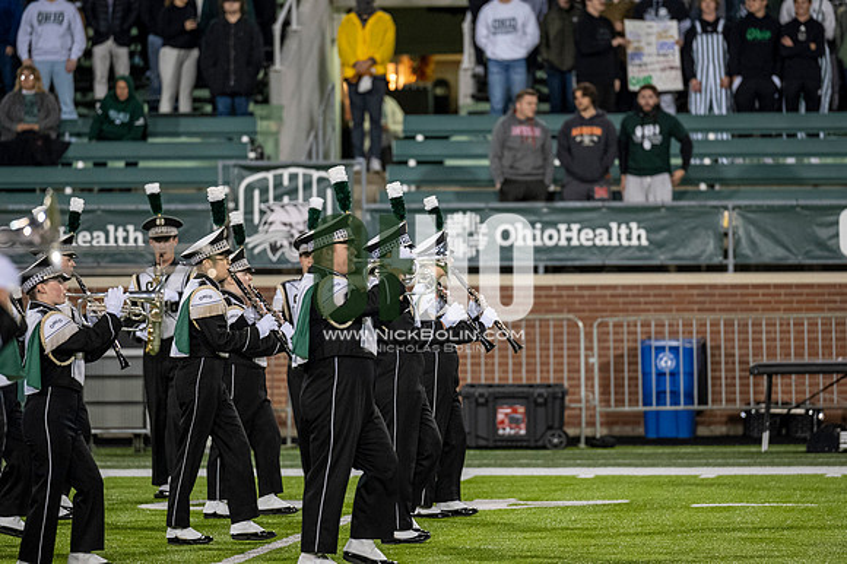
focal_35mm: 300
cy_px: 282
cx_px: 424
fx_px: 7054
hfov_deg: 6.9
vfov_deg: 4.6
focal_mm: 200
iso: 1000
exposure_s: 1/500
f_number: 2.8
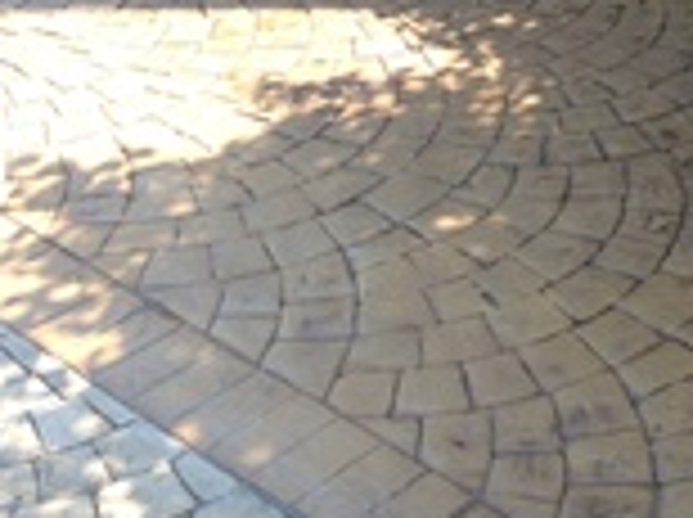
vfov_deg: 15.6
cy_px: -90
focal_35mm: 91
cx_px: 612
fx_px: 1819
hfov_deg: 21.1
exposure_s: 1/323
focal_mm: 4.28
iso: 50
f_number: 2.4
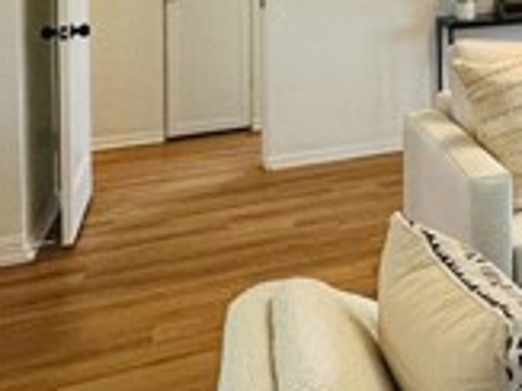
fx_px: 829
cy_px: -80
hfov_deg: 26.8
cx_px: 749
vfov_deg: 24.1
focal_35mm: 55
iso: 125
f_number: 2.2
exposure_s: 1/120
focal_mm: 2.22
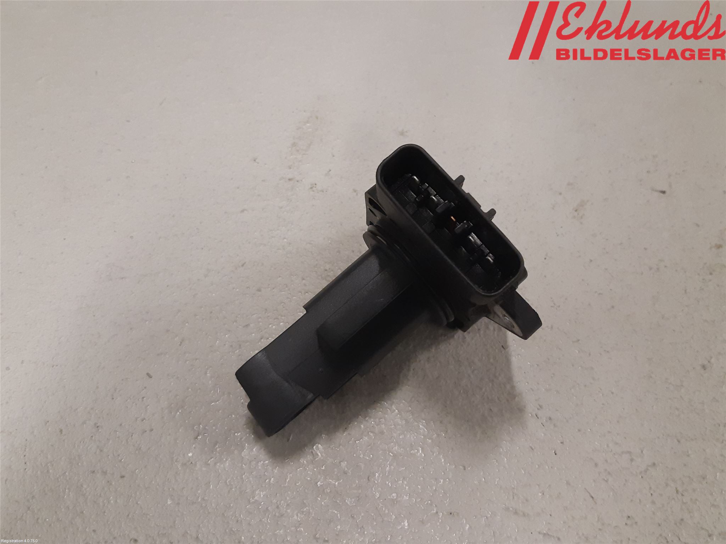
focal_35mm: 26
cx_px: 363
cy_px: 272
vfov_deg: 53.1
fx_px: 545
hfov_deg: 67.3
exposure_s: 1/50
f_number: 1.7
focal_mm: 3.93
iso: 200
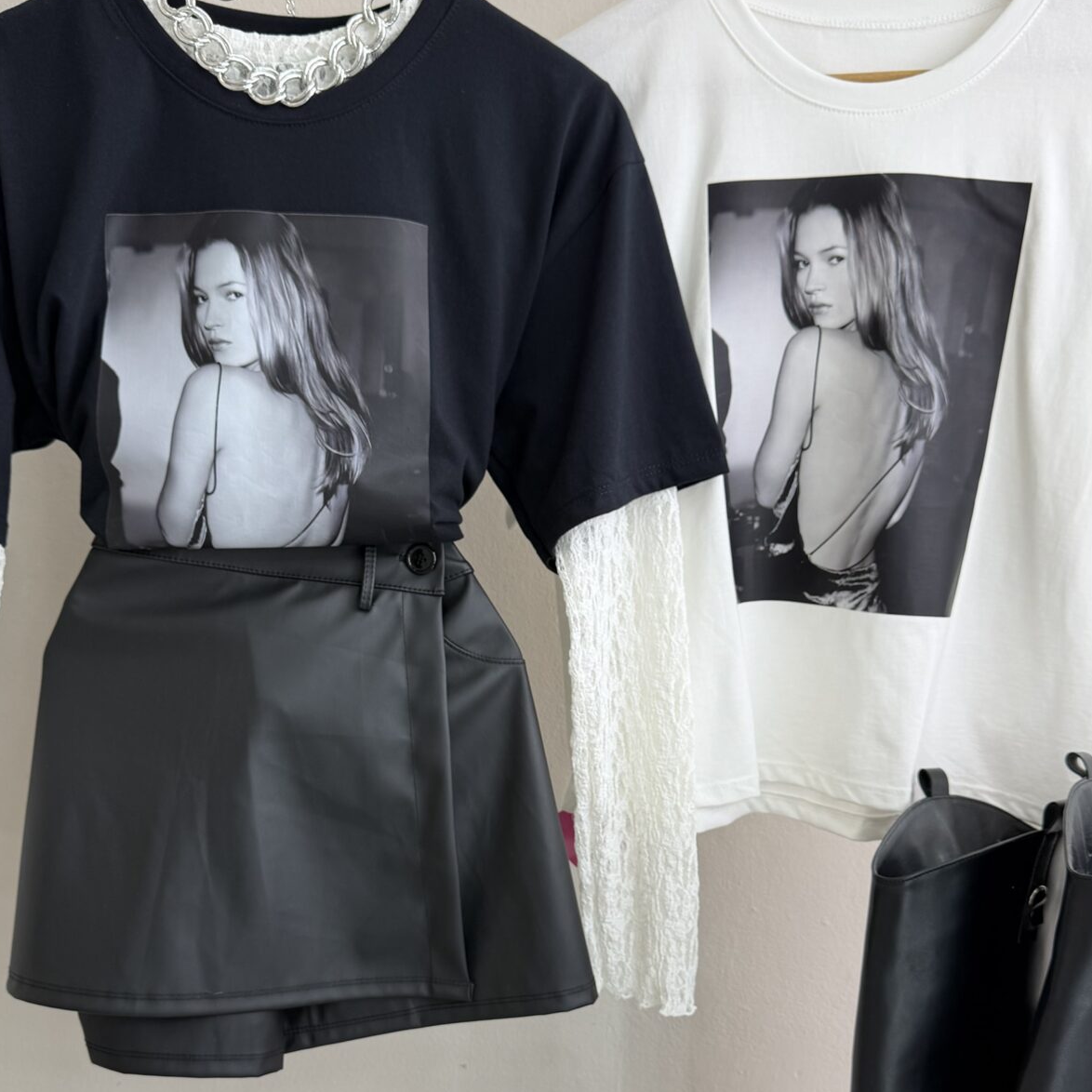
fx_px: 1321
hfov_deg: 44.9
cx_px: 548
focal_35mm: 37
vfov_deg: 44.4
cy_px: 716
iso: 50
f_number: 1.78
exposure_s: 1/151
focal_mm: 6.76
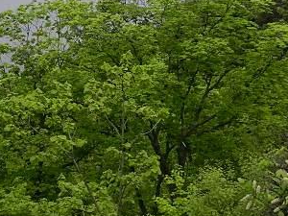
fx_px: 674
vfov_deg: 18.0
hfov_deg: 23.9
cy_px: 27
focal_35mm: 81
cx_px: 73
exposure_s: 1/200
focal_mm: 6.9
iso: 160
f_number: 4
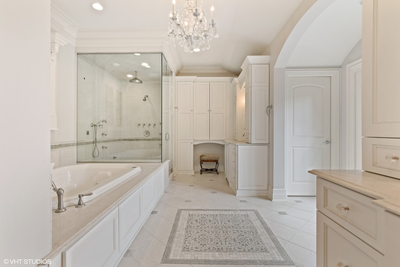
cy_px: 134
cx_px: 200
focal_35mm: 16
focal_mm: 10.5
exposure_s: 1/3
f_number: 8
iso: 200
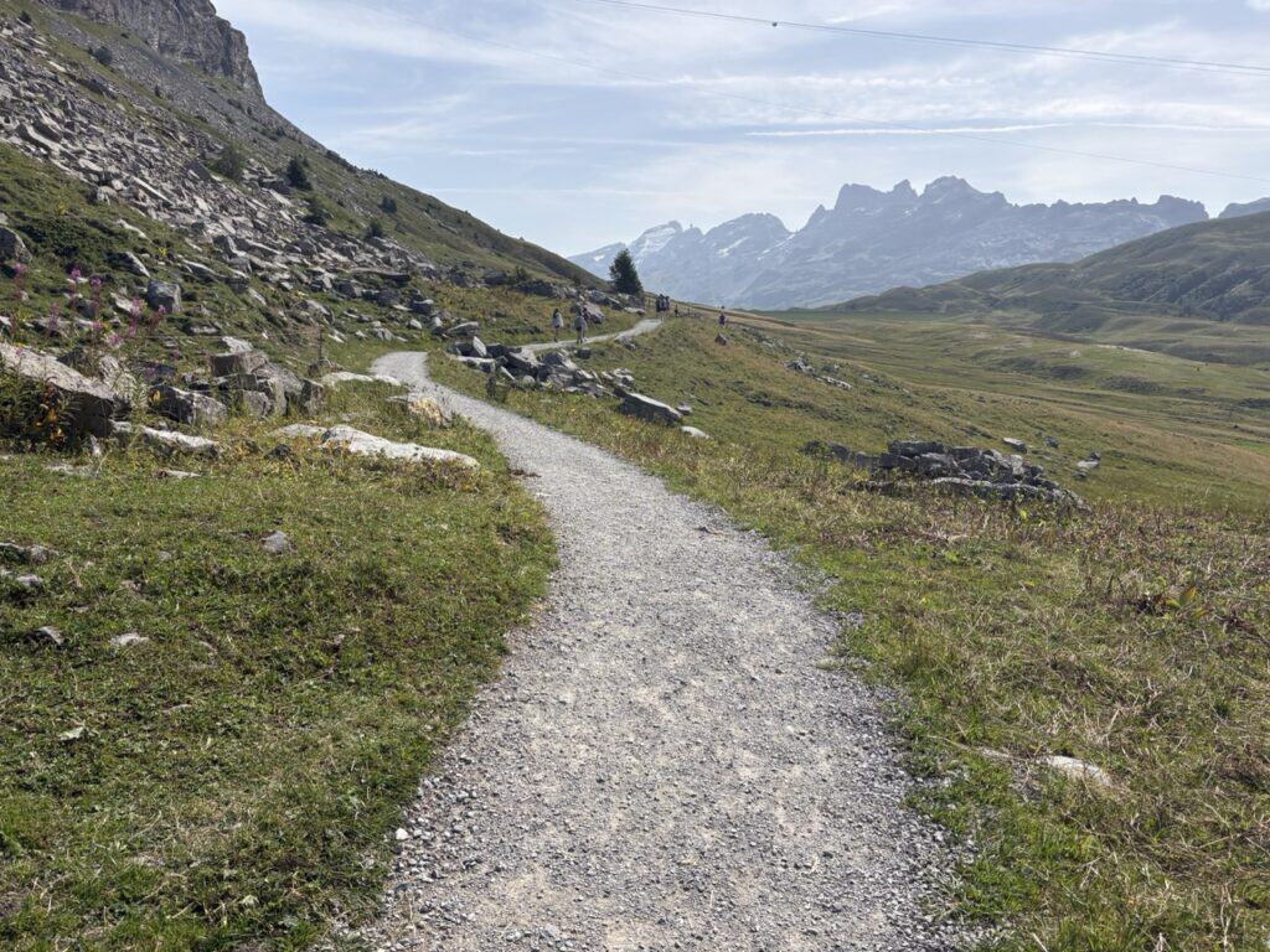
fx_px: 954
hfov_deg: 67.3
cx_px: 635
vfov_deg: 53.1
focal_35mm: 26
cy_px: 476
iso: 50
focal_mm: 5.96
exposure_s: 1/3623
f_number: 1.6
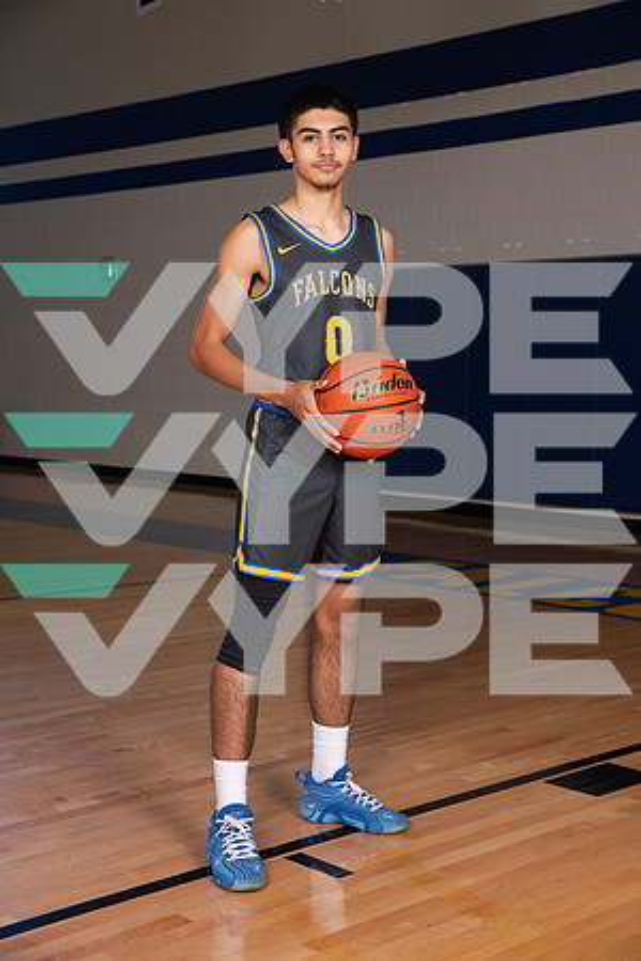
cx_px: 320
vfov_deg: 35.6
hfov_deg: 24.2
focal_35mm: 56
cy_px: 480
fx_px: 1496
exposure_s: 1/320
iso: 500
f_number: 7.1
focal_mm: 56
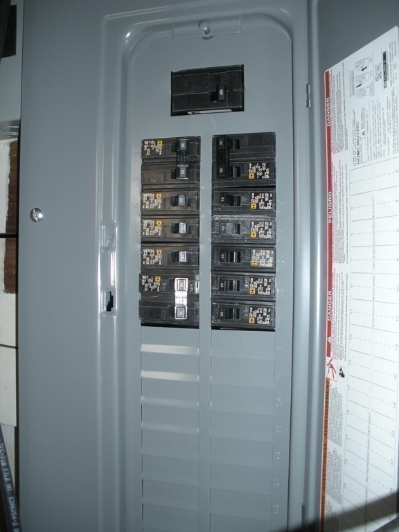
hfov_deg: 39.7
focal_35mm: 36
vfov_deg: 51.4
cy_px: 266
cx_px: 200
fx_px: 553
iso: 64
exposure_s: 1/30
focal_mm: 6.3
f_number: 3.5
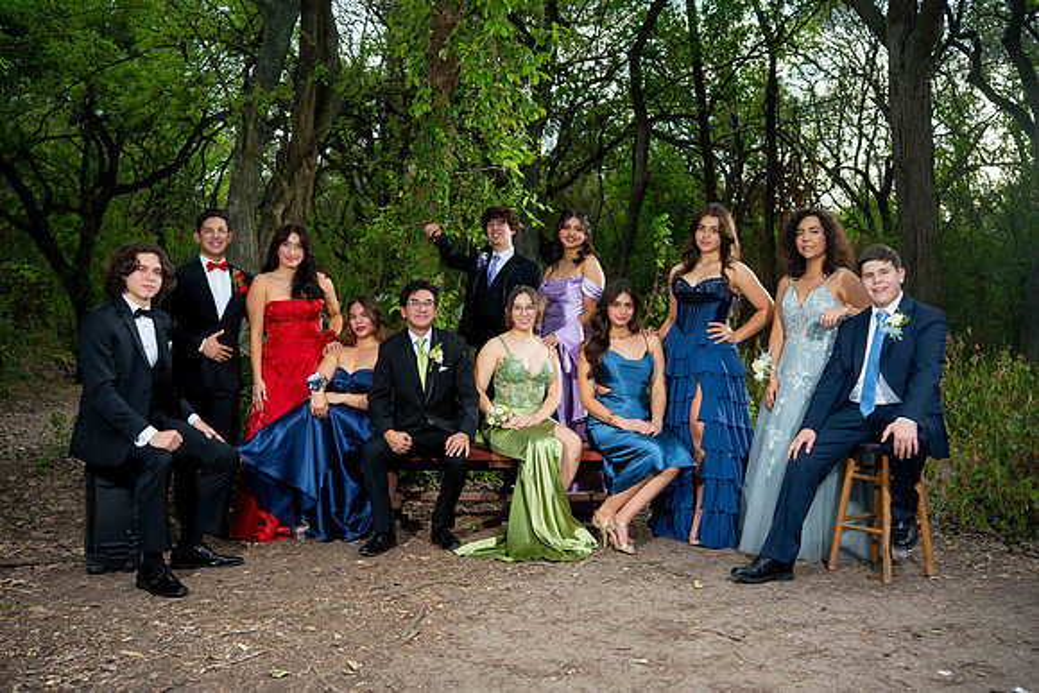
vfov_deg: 37.9
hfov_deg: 54.4
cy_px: 346
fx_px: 1010
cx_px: 520
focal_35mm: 35
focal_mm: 35
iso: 160
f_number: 3.2
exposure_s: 1/200
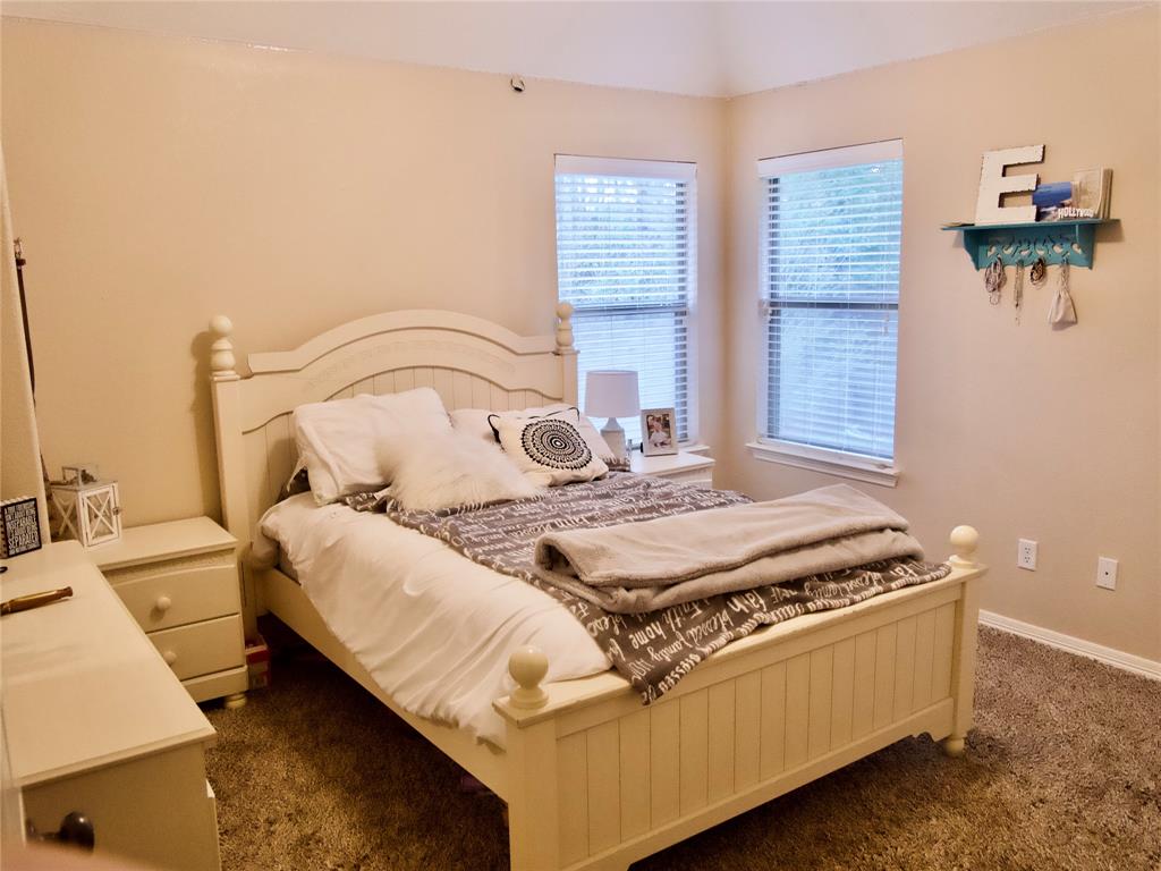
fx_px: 939
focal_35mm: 28
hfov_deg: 63.4
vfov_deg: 49.7
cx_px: 580
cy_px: 436
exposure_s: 1/60
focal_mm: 14
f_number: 3.6
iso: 1600
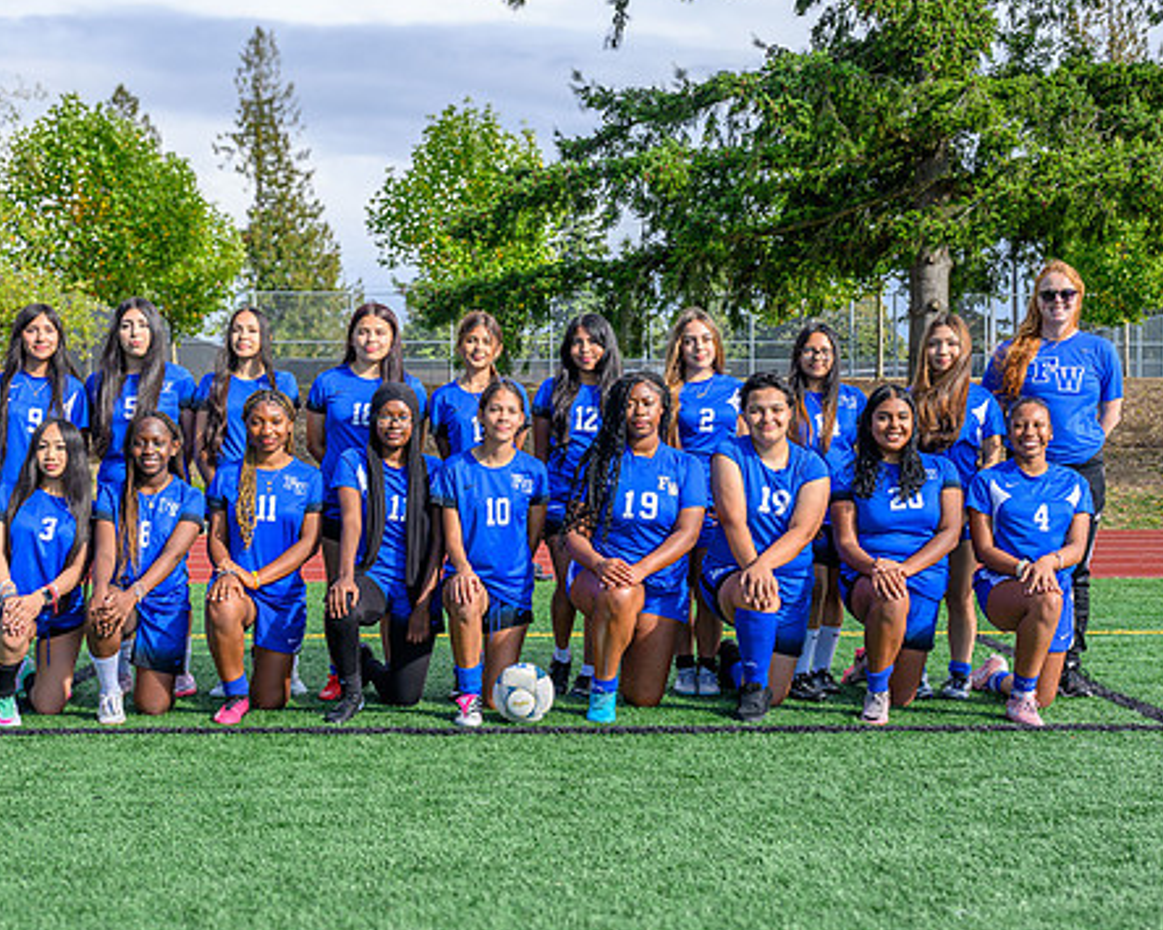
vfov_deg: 31.4
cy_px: 529
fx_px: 1652
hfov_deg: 38.8
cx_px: 525
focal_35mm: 48
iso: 64
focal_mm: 30.5
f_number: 6.3
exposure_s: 1/125
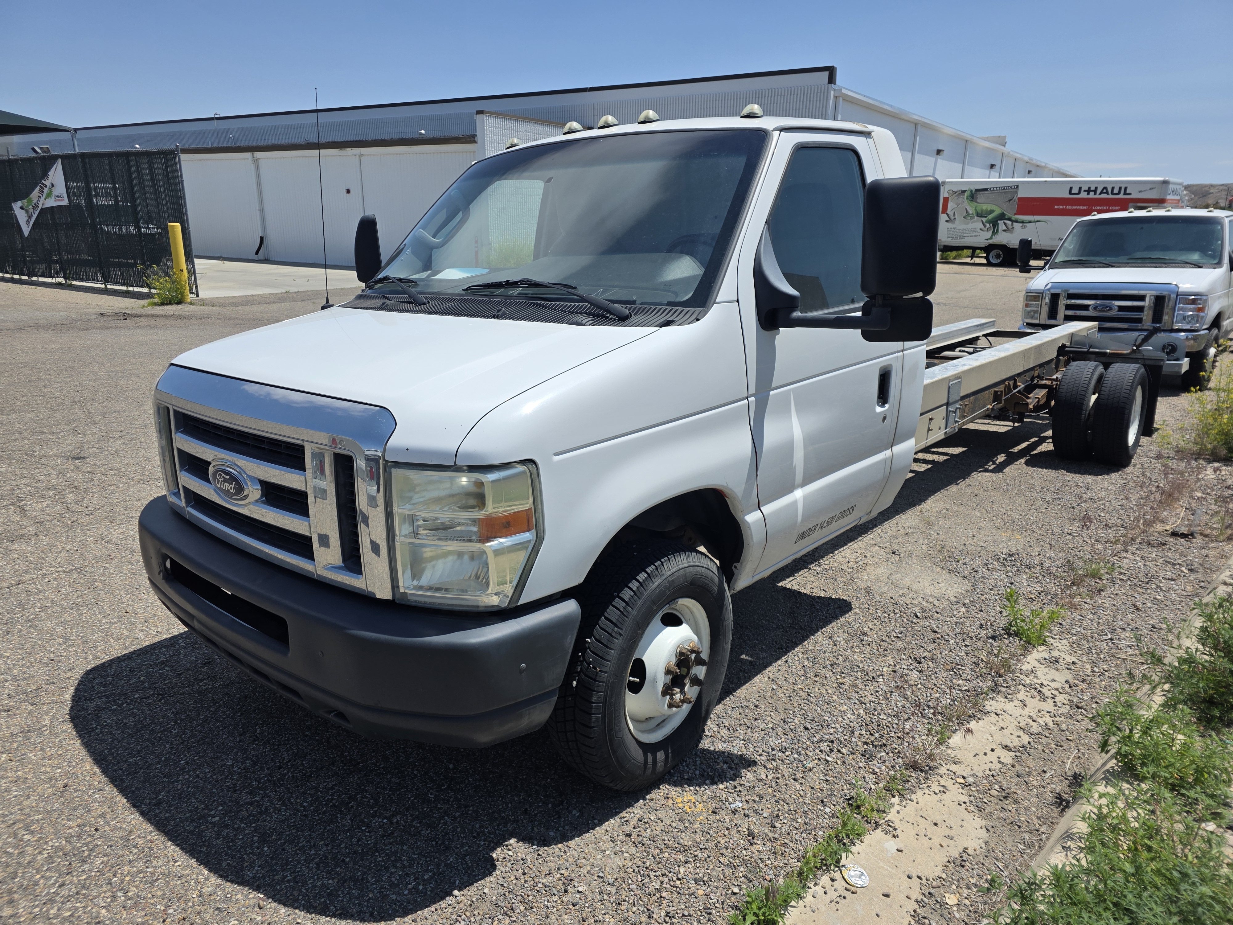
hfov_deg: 73.9
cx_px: 616
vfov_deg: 58.9
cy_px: 462
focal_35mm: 23
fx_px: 819
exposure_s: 1/7944
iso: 64
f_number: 1.7
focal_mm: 6.3
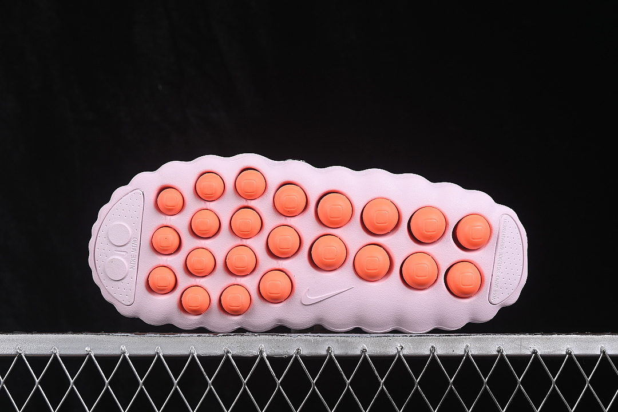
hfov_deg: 27.0
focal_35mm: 75
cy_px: 206
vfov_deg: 18.2
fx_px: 1287
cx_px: 309
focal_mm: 50
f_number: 8
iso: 160
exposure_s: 1/80
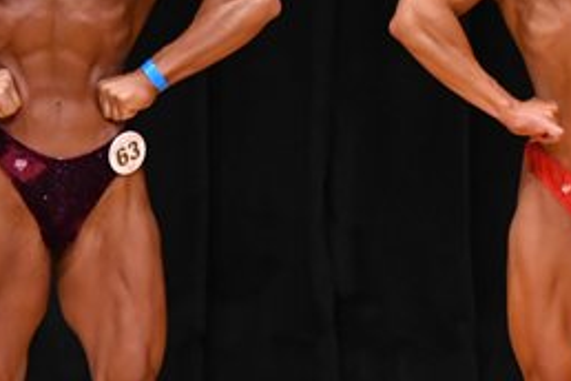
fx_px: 13576
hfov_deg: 2.4
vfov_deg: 1.6
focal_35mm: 856
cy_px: 175
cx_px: 709
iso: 3200
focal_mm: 190
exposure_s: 1/400
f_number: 5.6
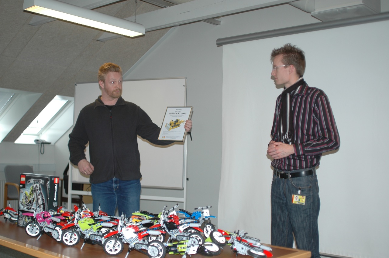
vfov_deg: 31.8
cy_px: 129
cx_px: 194
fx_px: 453
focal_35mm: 42
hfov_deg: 46.4
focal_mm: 28
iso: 200
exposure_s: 1/60
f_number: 2.8
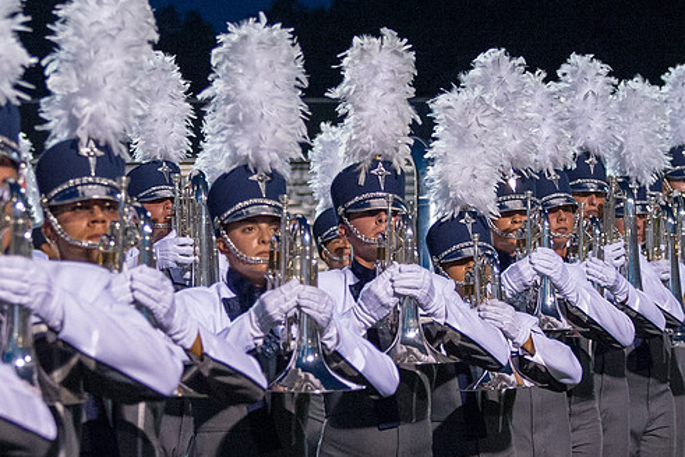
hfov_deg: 8.6
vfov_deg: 5.8
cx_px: 235
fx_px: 4527
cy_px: 388
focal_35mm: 238
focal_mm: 86
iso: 4500
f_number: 4.5
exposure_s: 1/200
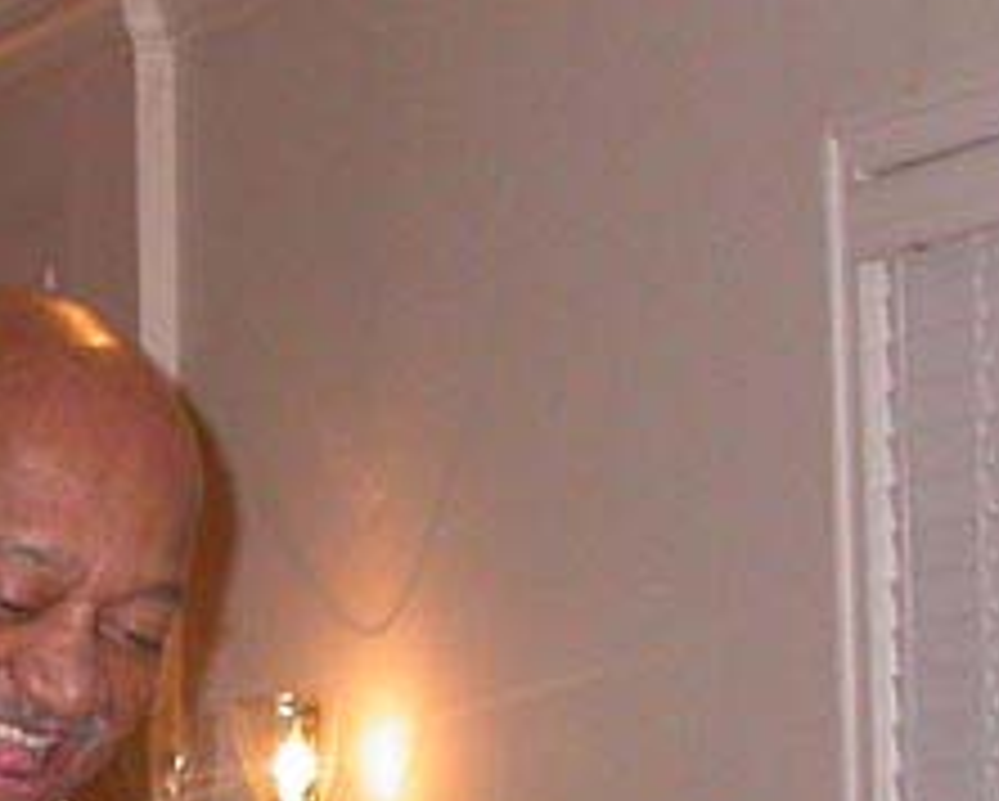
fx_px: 5060
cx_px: 135
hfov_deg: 11.2
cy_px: 1004
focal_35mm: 171
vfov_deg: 8.9
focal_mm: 7.85
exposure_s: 1/60
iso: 200
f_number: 2.6
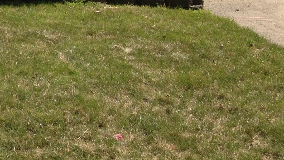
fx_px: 821
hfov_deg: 18.1
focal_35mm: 109
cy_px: -139
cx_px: -102
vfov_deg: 10.4
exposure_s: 1/1063
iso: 50
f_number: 2.4
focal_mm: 4.13
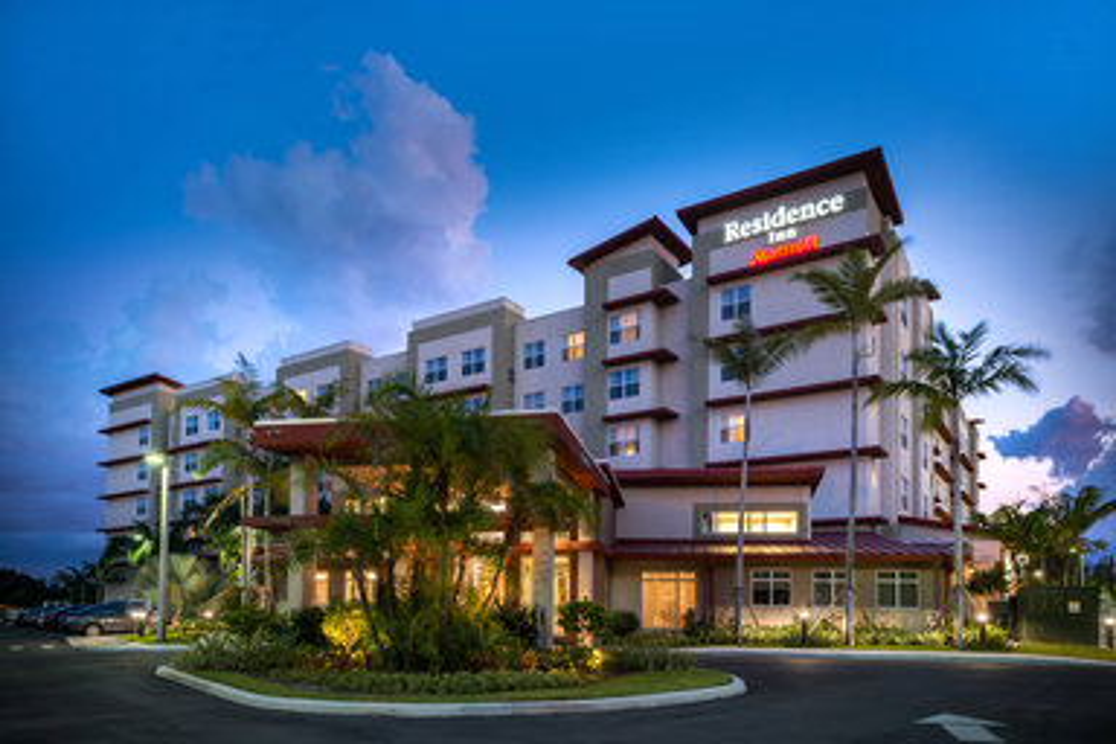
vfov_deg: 53.1
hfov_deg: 73.7
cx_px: 558
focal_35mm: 24
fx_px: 744
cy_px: 372
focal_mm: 24
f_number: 16
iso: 125
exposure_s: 6
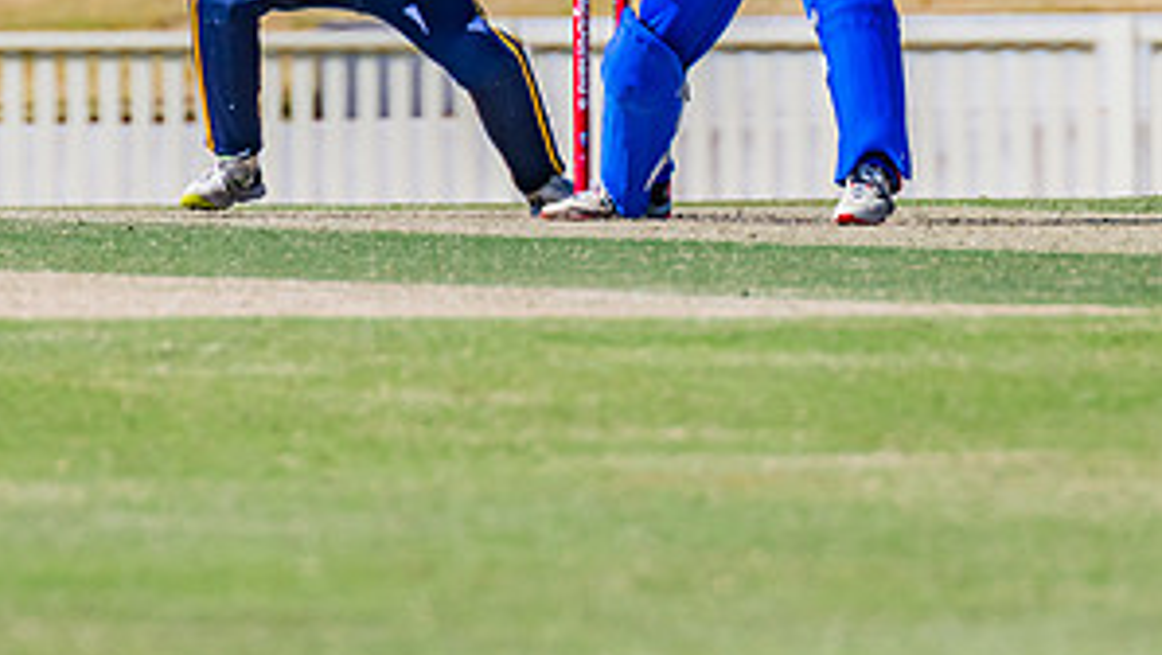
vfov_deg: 0.8
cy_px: -171
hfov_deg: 1.5
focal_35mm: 1443
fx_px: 44485
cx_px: 860
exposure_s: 1/2000
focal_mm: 600
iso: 640
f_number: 7.1
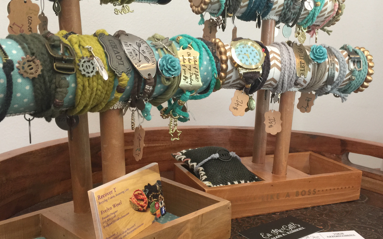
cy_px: 135
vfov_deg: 32.7
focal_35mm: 39
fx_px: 407
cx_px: 226
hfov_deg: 50.1
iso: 50
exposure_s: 1/15
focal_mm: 4.15
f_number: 2.2
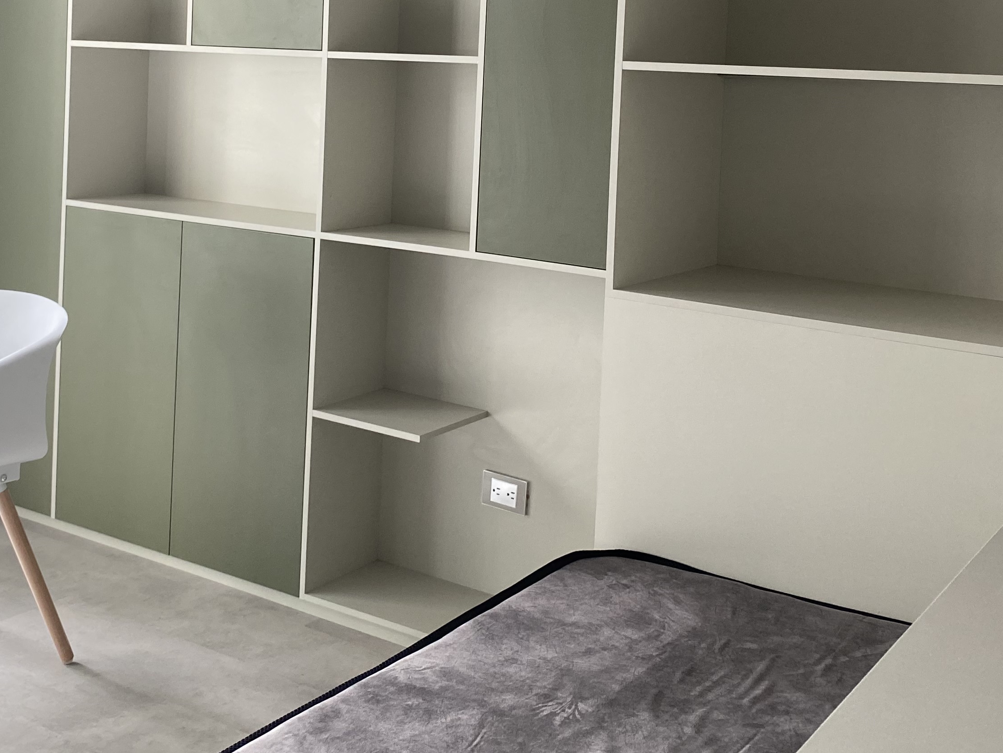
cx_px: 457
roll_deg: -2.0
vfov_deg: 30.0
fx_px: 1362
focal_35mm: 47
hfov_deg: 40.4
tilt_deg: -3.5
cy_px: 125
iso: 125
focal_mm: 4.25
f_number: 1.8
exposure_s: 1/121
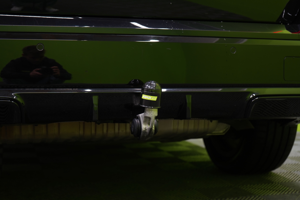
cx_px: 150
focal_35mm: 54
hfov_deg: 36.9
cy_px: 100
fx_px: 450
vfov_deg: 25.1
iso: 640
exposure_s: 1/25
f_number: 5
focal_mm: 54
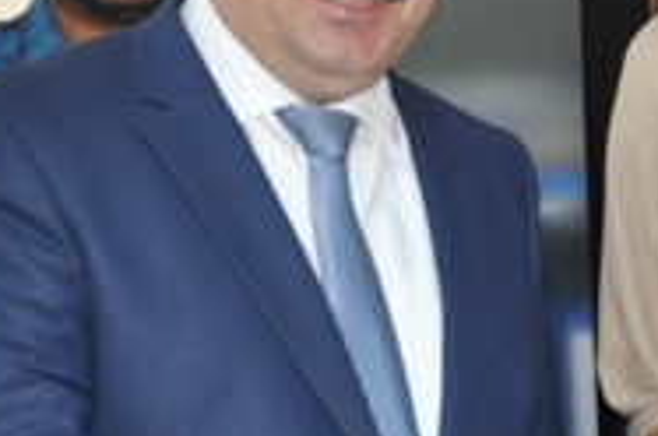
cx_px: 852
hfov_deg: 13.7
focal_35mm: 144
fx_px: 2627
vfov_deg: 9.5
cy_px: 244
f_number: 4
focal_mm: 28
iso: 800
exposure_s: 1/60
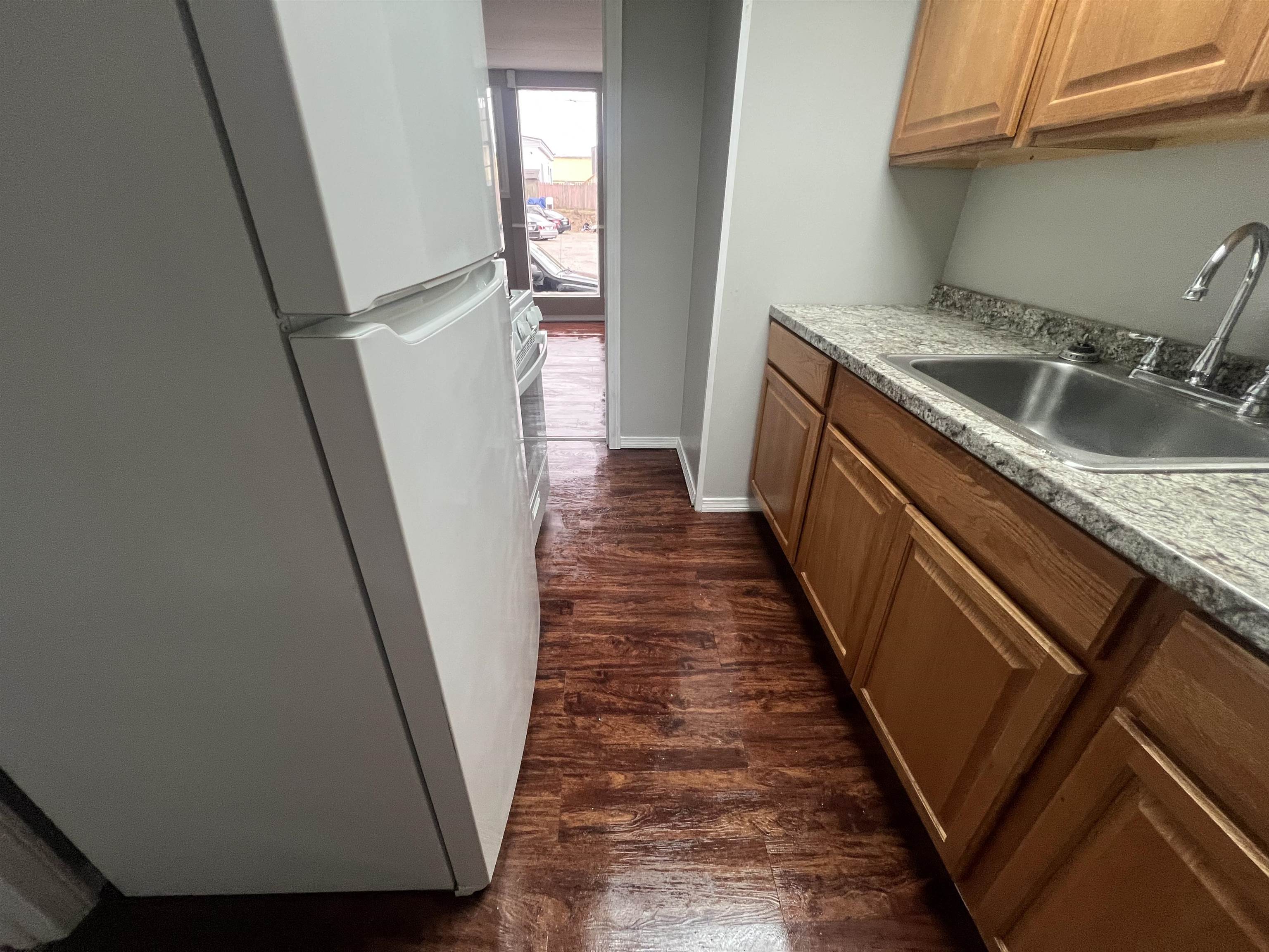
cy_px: 476
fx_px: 477
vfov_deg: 89.9
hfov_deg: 106.2
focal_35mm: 13
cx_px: 634
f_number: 1.8
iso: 200
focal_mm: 1.57
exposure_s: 1/60.2
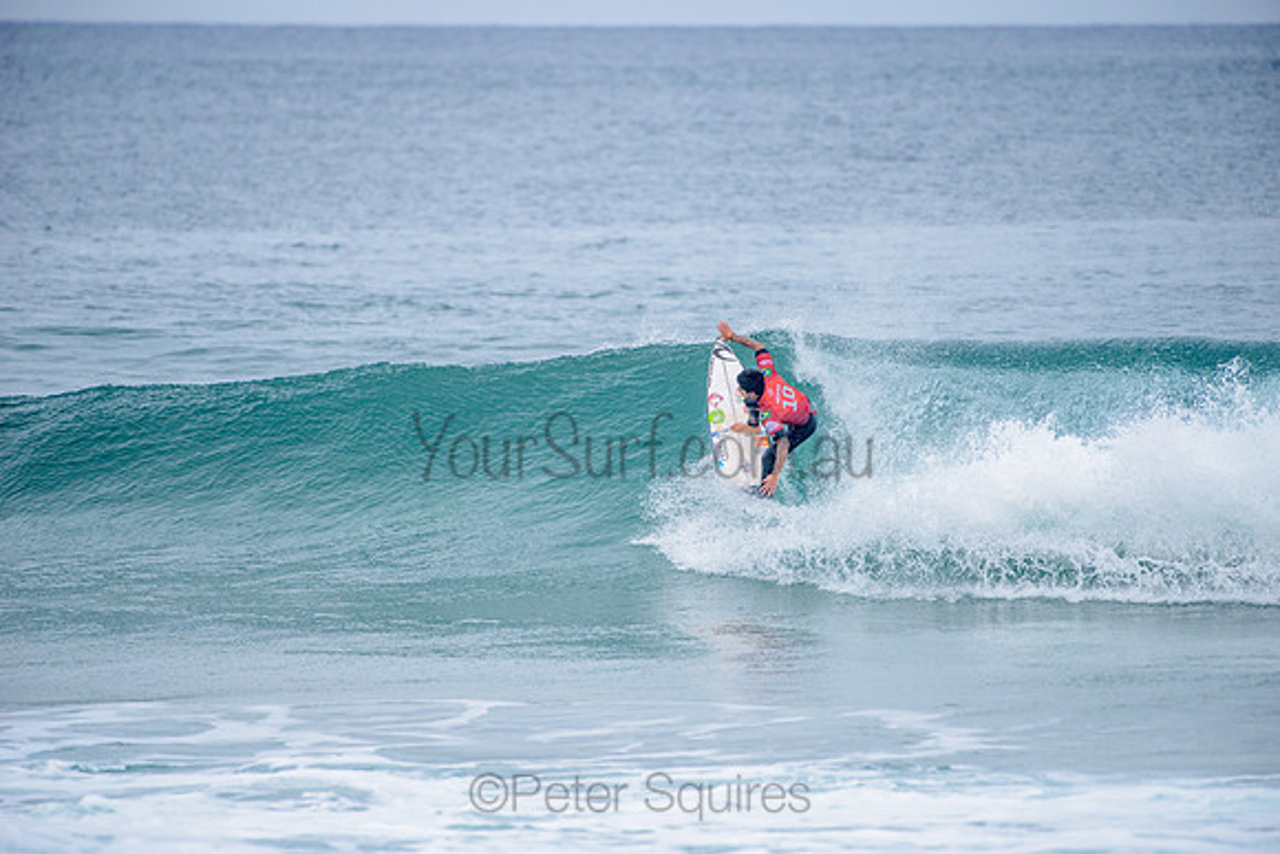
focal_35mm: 500
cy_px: 427
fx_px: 17781
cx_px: 640
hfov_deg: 4.1
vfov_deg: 2.8
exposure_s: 1/2000
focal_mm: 500
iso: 360
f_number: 5.6
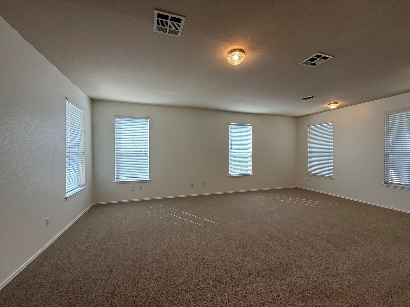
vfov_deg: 85.7
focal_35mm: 14
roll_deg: +0.0
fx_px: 166
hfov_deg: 102.1
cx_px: 205
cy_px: 154
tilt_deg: +0.1
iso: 64
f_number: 2.2
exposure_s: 1/174
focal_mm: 2.22
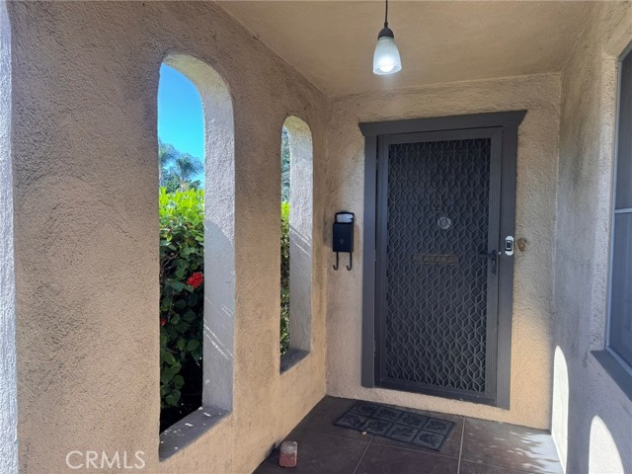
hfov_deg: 71.6
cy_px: 237
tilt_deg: -1.1
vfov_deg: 56.8
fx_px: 438
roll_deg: -0.7
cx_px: 316
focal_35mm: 24
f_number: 1.78
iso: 80
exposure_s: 1/336
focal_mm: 6.76
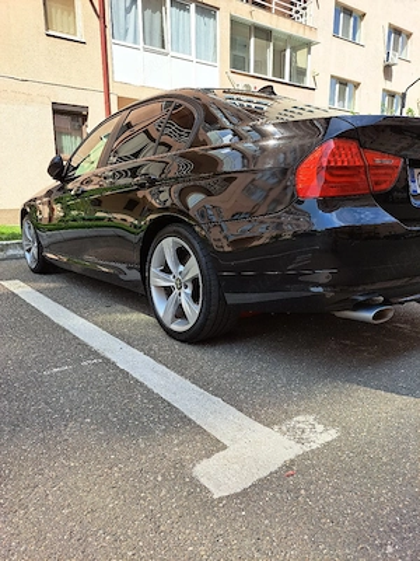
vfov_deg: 71.6
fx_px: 388
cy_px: 280
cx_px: 210
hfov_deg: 56.8
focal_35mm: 24
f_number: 1.8
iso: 50
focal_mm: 5.23
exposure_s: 1/909
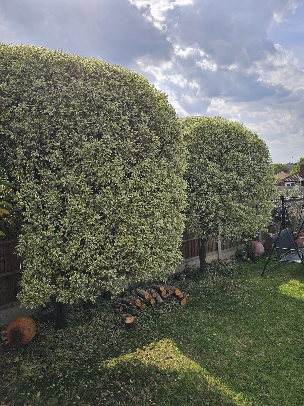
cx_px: 152
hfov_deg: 58.9
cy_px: 203
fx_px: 269
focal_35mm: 23
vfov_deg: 73.9
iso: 10
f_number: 1.7
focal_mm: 6.3
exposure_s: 1/654
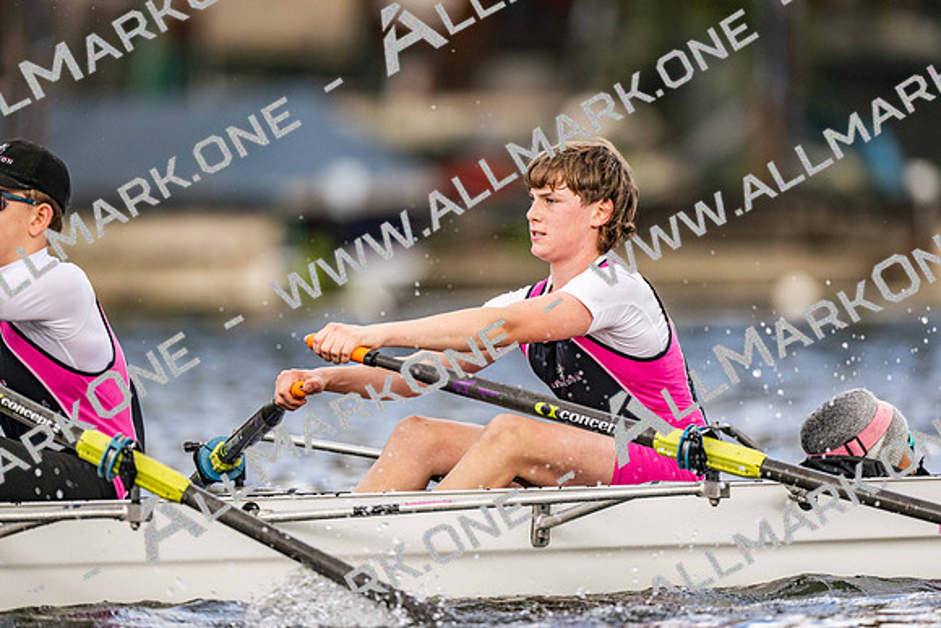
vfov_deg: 2.3
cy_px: 314
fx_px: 15694
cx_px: 470
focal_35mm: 600
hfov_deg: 3.4
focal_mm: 600
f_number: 4
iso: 800
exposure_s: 1/2500
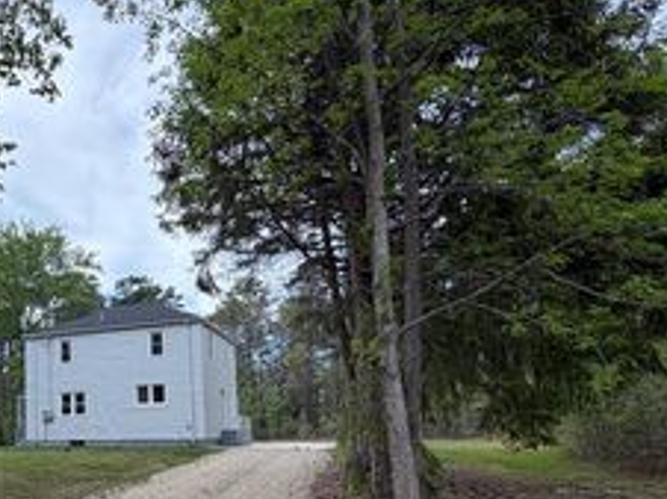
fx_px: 597
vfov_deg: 44.0
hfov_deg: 51.2
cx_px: 59
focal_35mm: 31
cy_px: 371
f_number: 2.2
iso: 64
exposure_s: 1/494
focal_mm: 2.22
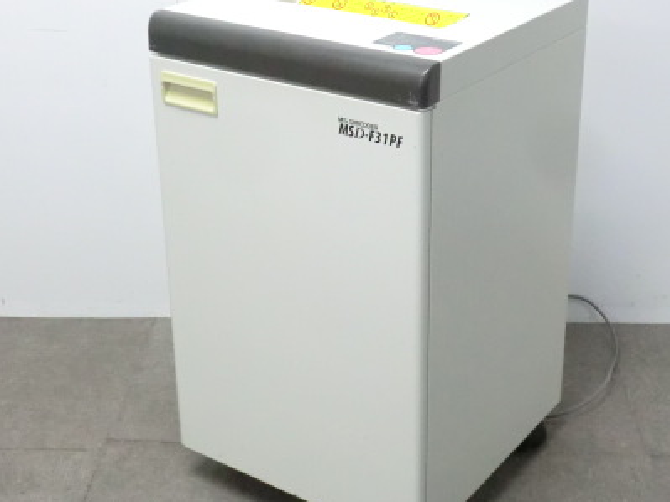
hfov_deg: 31.7
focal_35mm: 61
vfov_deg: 23.9
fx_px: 1180
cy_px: 173
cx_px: 376
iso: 800
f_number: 3.9
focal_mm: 6.9
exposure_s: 1/40
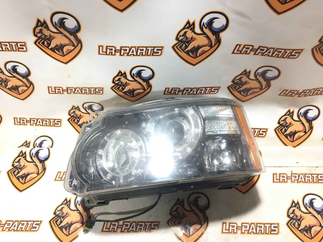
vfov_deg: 48.2
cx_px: 162
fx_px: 271
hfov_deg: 61.7
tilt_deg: -57.6
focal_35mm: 29
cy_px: 121
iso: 32
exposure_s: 1/33
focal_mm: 4.15
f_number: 2.2
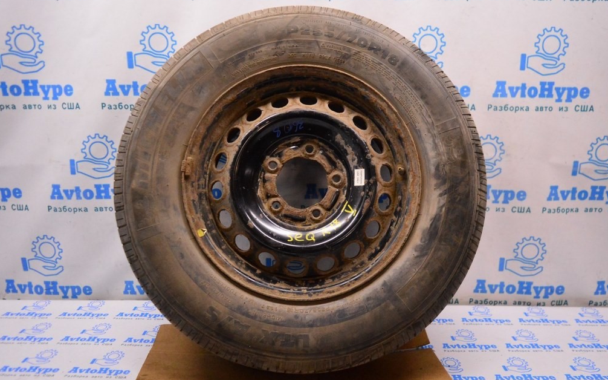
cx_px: 306
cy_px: 196
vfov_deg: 44.5
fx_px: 464
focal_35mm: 28
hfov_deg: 66.5
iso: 3200
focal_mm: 18
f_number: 3.5
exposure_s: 1/400
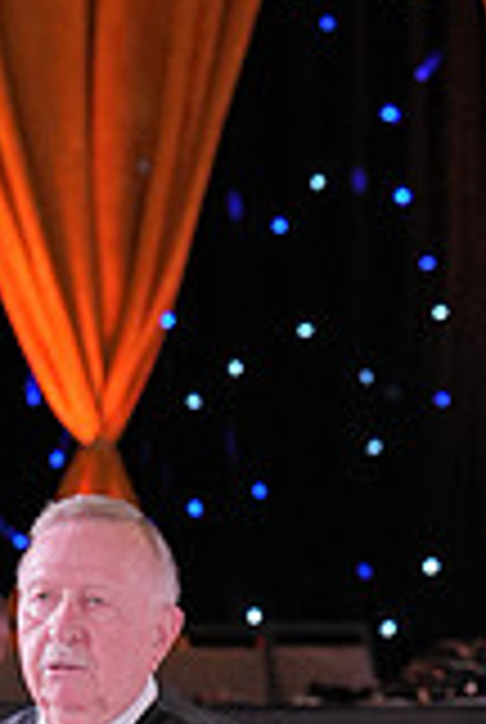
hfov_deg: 4.1
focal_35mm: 338
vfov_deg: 6.0
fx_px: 6815
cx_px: -191
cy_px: 1183
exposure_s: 1/400
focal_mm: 94
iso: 2000
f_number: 4
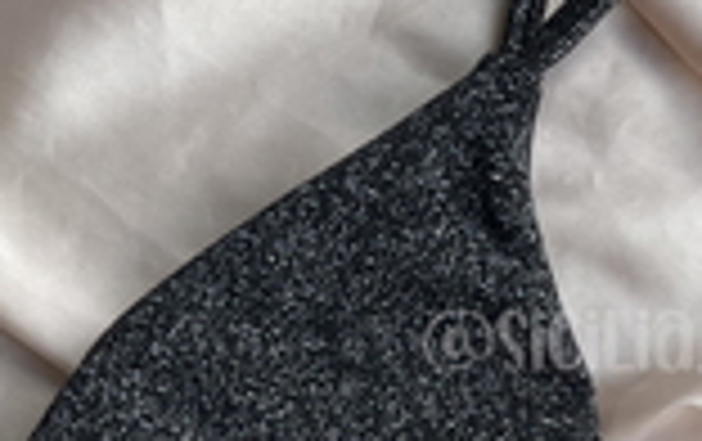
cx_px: 652
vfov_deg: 13.0
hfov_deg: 21.5
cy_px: 722
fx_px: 1801
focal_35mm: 94
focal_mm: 5.1
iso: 40
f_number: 1.6
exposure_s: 1/121
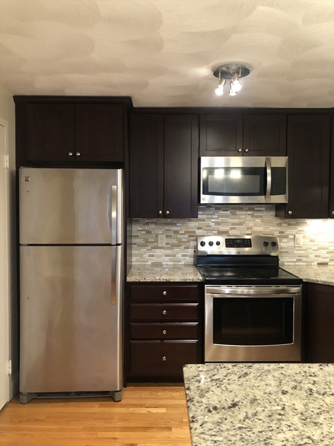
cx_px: 167
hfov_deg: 49.7
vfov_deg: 63.4
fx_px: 360
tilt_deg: -1.2
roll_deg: -0.7
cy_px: 223
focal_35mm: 28
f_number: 1.8
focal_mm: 3.99
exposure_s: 1/15
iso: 64
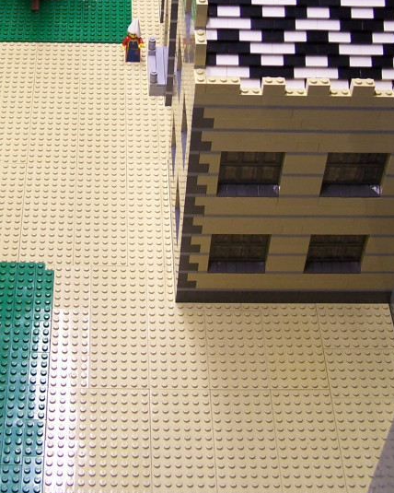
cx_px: 96
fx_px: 1035
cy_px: 109
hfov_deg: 21.4
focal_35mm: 71
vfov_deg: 26.3
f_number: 2.8
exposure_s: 1/10
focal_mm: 6.3
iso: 80
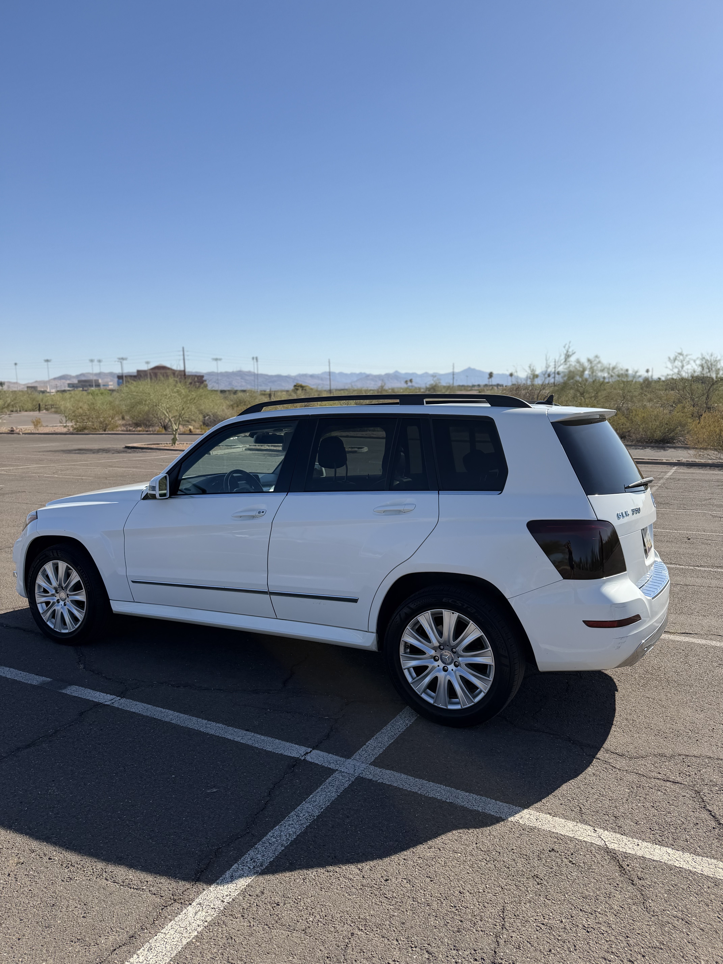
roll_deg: +1.4
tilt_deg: -7.6
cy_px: 482
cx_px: 362
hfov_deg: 56.8
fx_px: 668
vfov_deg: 71.6
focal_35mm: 24
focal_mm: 6.76
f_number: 1.78
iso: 80
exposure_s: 1/3279
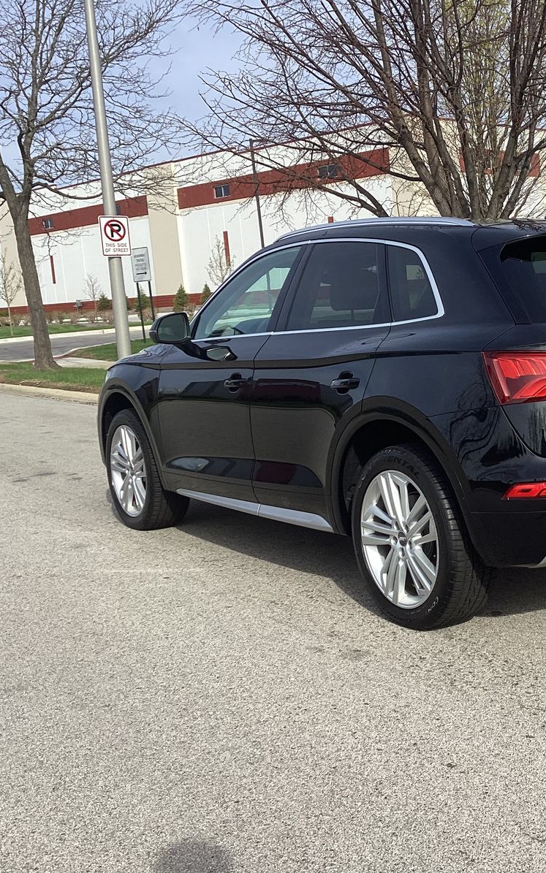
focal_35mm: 44
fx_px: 1047
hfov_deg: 27.9
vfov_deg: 45.3
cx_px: 514
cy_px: 435
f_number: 2.4
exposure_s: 1/876
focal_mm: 3.3
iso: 25
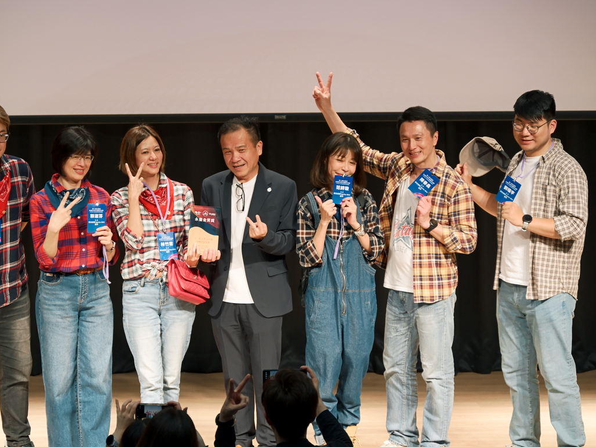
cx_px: 255
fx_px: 2721
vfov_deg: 9.4
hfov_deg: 12.5
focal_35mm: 158
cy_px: 233
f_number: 6.3
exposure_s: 1/200
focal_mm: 140
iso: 1800
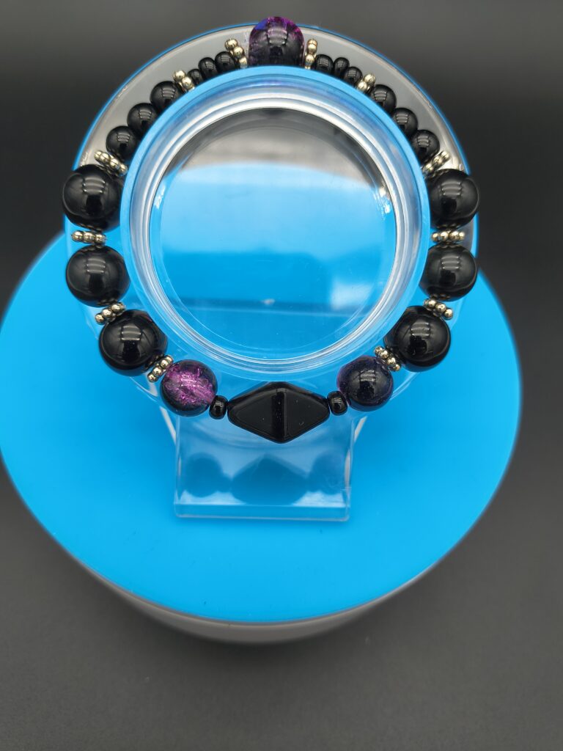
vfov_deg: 69.4
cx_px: 282
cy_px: 376
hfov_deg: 54.9
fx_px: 542
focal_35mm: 25
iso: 138
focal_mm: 4.68
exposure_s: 1/120
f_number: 1.7
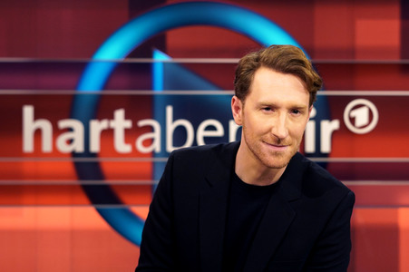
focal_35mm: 75
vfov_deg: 18.2
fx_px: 851
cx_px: 204
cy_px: 136
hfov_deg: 27.0
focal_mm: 50
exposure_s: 1/200
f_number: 2.8
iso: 1250
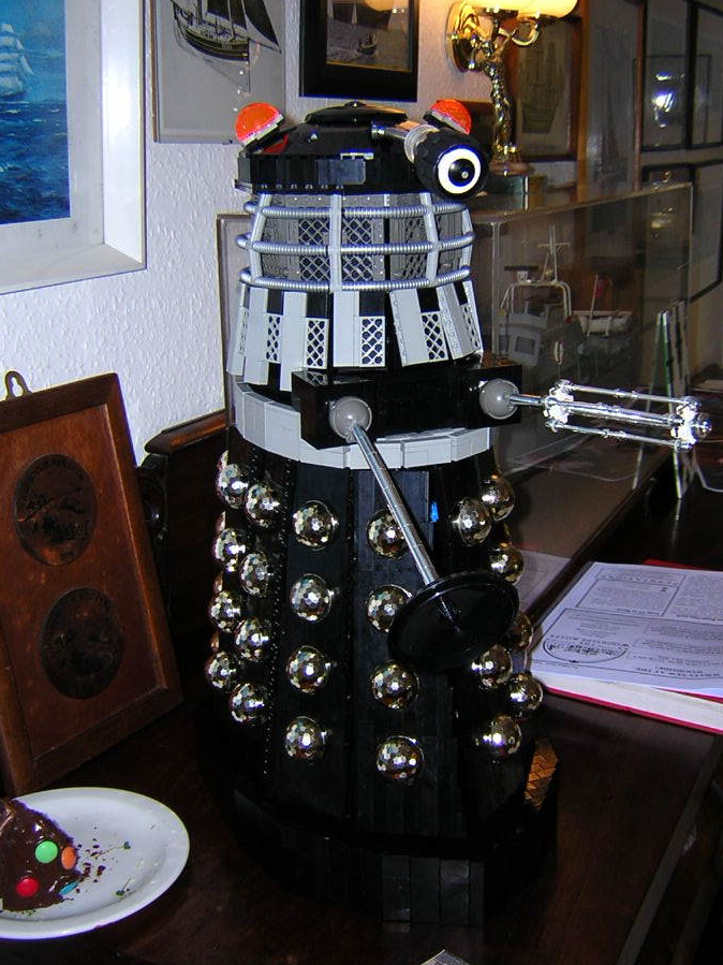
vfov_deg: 45.7
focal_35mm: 41
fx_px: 1142
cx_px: 393
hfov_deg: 35.1
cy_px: 436
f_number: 2.6
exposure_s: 1/60.1
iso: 100
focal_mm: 4.7
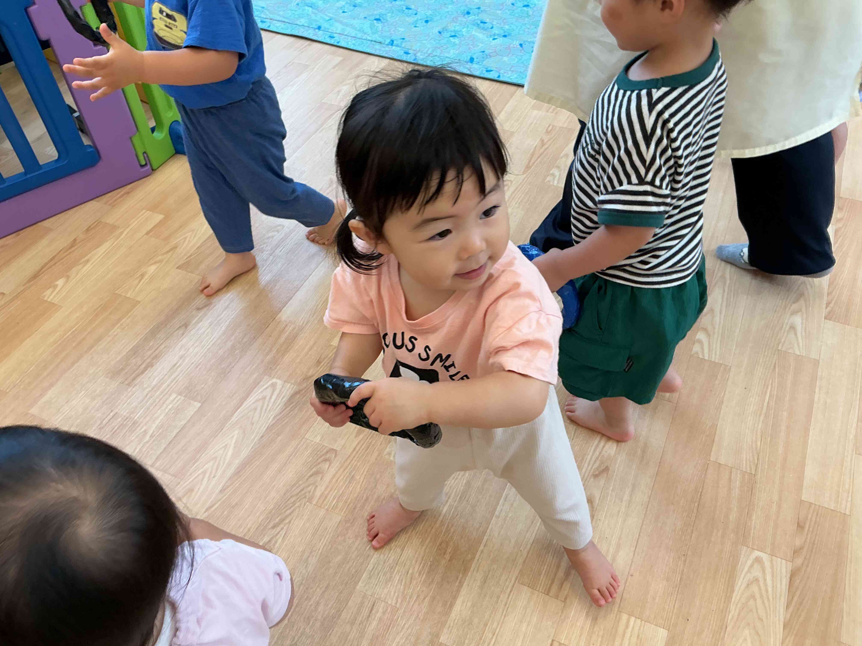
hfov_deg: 61.7
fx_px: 722
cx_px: 431
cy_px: 323
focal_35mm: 29
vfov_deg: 48.2
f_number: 1.8
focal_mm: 3
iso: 32
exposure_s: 1/120
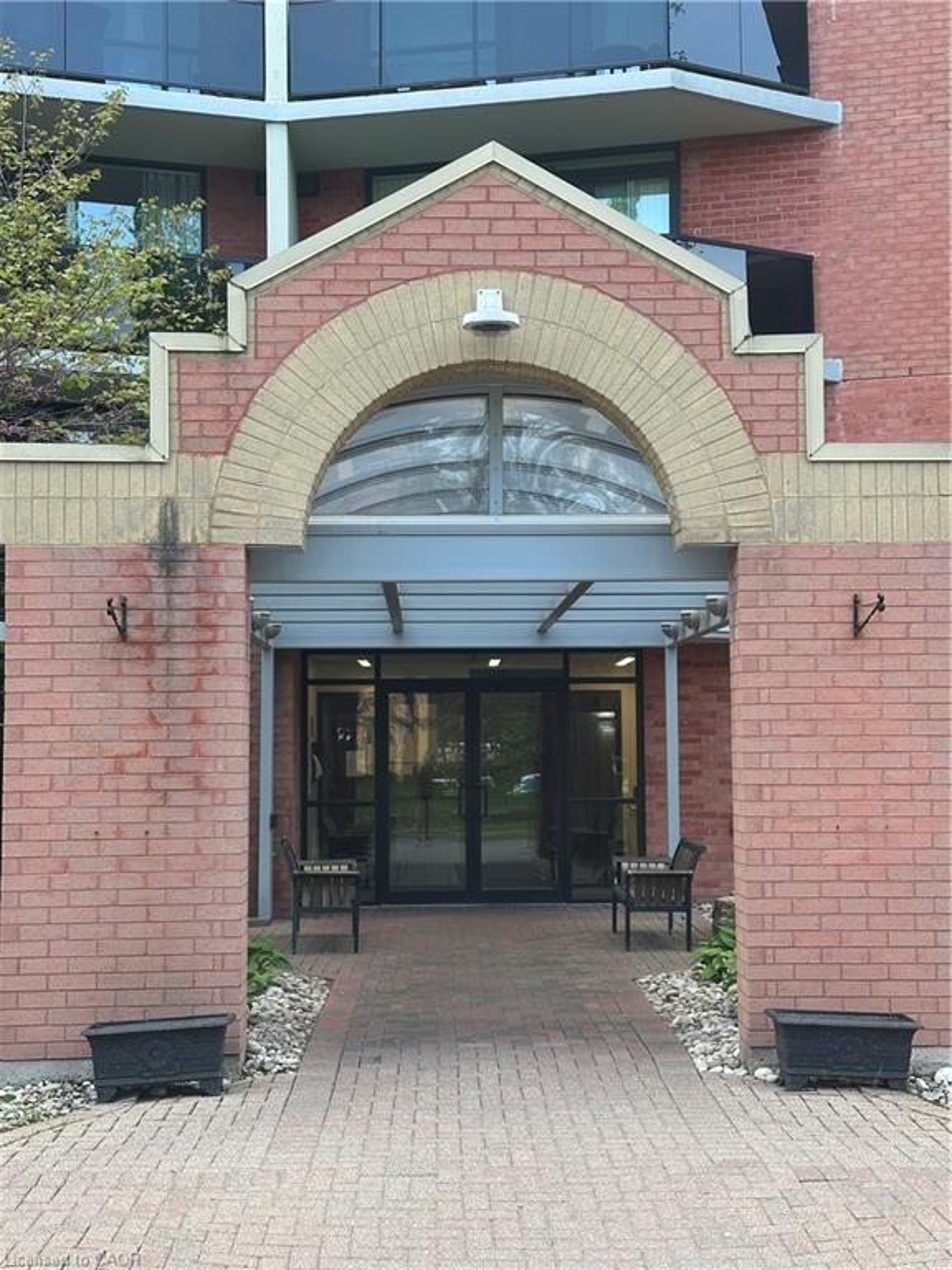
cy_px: 635
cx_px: 476
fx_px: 1760
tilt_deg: +2.9
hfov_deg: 30.3
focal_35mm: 48
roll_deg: -0.3
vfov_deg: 39.7
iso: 64
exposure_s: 1/318
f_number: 1.78
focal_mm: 6.86
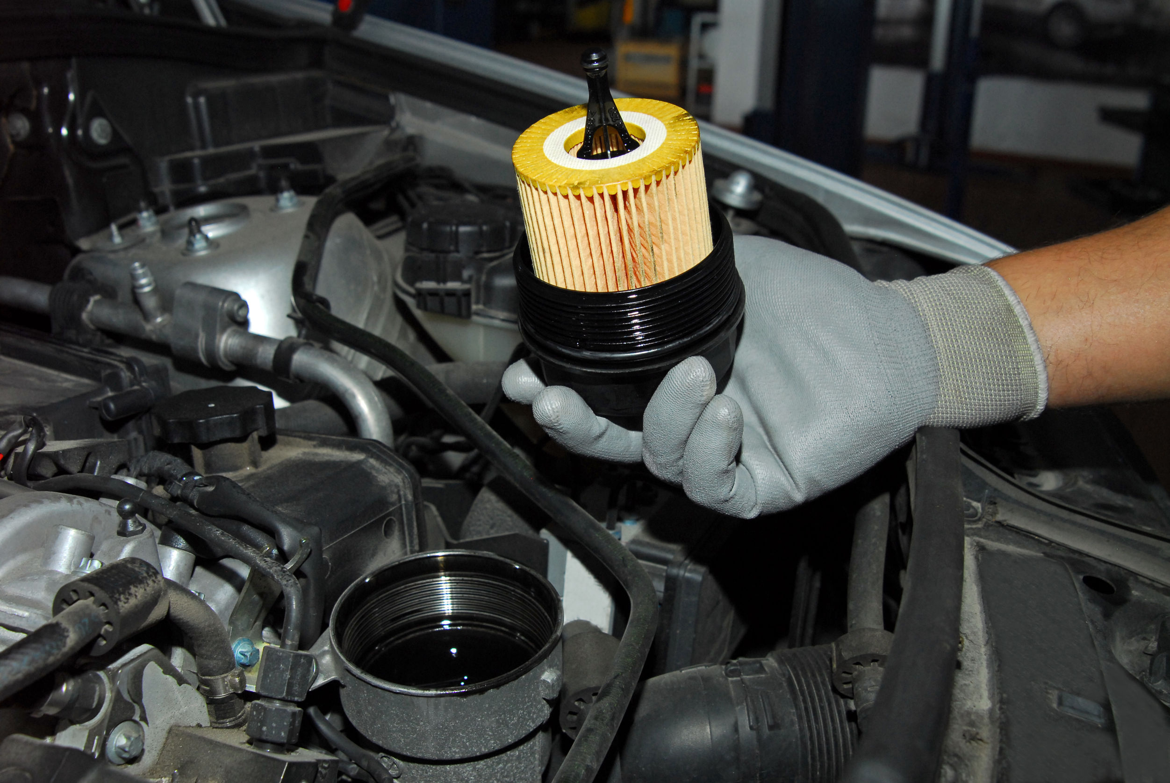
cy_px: 392
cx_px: 585
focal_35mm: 36
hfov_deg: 53.1
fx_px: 1171
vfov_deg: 37.0
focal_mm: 24
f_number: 6.3
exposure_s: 1/60
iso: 500
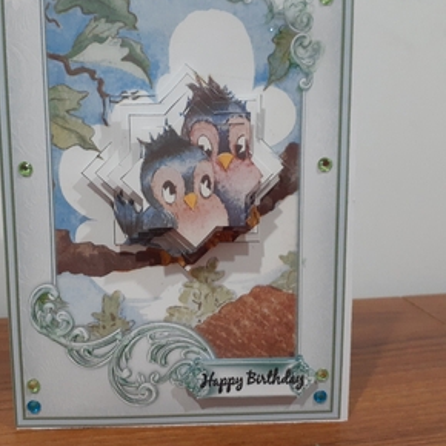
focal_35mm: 37
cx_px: 174
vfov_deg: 44.9
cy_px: 202
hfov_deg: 44.6
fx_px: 539
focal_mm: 3.6
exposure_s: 1/50
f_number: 1.9
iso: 400
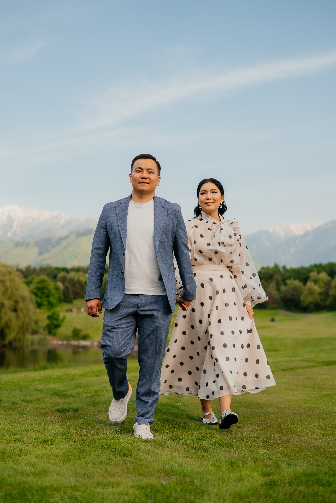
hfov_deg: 27.0
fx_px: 699
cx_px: 168
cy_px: 252
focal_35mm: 50
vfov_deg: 39.6
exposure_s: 1/500
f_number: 2.5
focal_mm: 50
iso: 250
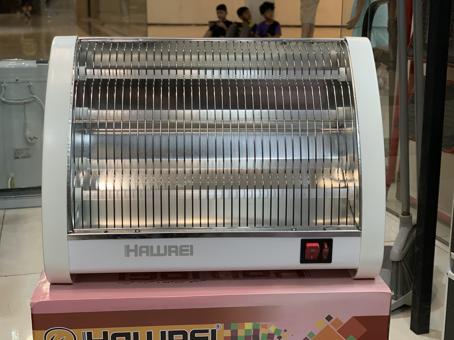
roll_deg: -0.4
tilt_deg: -12.6
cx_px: 227
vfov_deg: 28.0
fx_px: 682
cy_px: 170
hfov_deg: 36.8
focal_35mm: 52
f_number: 2.4
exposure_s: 1/100
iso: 100
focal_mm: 6
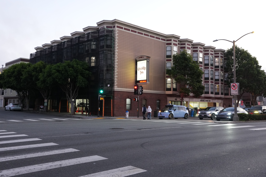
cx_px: 133
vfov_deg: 37.9
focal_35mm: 35
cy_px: 88
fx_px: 259
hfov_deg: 54.4
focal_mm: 35
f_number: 2.8
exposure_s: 1/125
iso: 3200
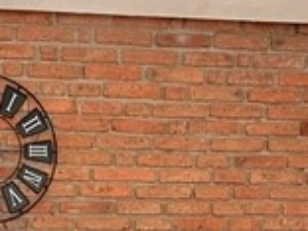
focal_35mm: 92
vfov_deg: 13.5
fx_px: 819
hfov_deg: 21.3
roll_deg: +0.2
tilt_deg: -9.9
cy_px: 476
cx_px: 132
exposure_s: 1/99
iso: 125
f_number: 2.2
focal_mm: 2.22
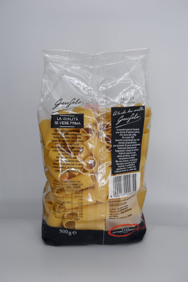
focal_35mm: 36
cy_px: 141
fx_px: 282
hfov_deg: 36.9
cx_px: 94
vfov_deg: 53.1
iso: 200
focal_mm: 24.2
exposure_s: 1/280
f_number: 4.4
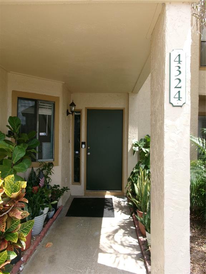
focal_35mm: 28
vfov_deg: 63.4
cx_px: 103
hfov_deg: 49.7
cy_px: 137
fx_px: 222
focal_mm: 5.1
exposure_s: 1/280
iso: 100
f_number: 3.9
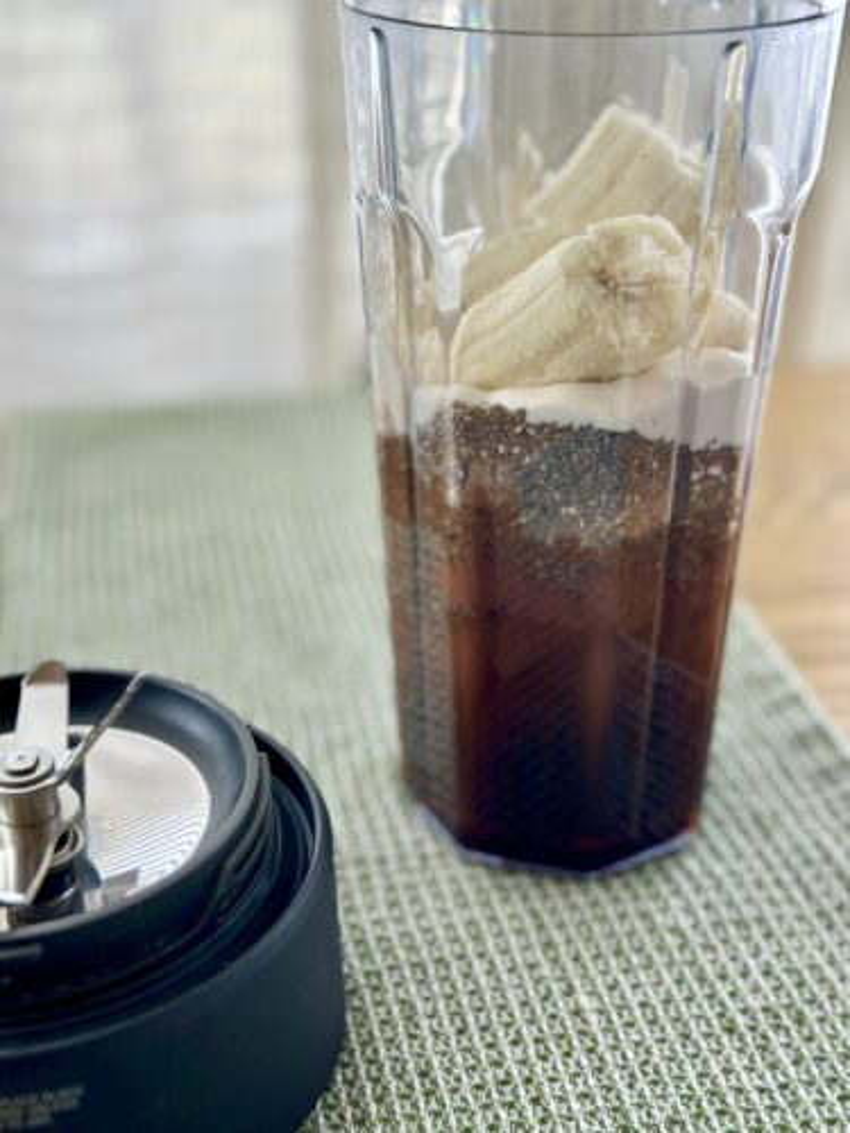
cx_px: 425
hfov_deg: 30.3
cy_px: 566
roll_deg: -0.8
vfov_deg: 39.7
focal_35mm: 48
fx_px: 1572
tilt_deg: -28.4
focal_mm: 6.86
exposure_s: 1/121
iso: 100
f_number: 1.78
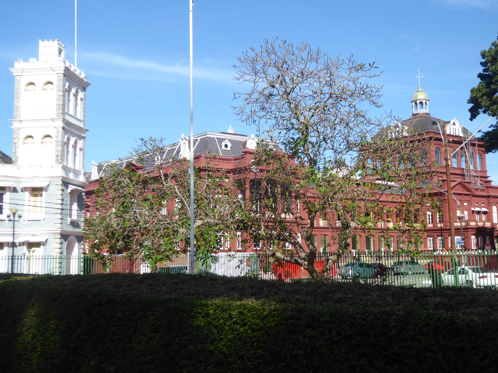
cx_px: 243
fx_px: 619
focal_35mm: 43
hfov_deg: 43.8
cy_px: 182
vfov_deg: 33.6
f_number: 3.8
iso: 80
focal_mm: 7.2
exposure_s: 1/500
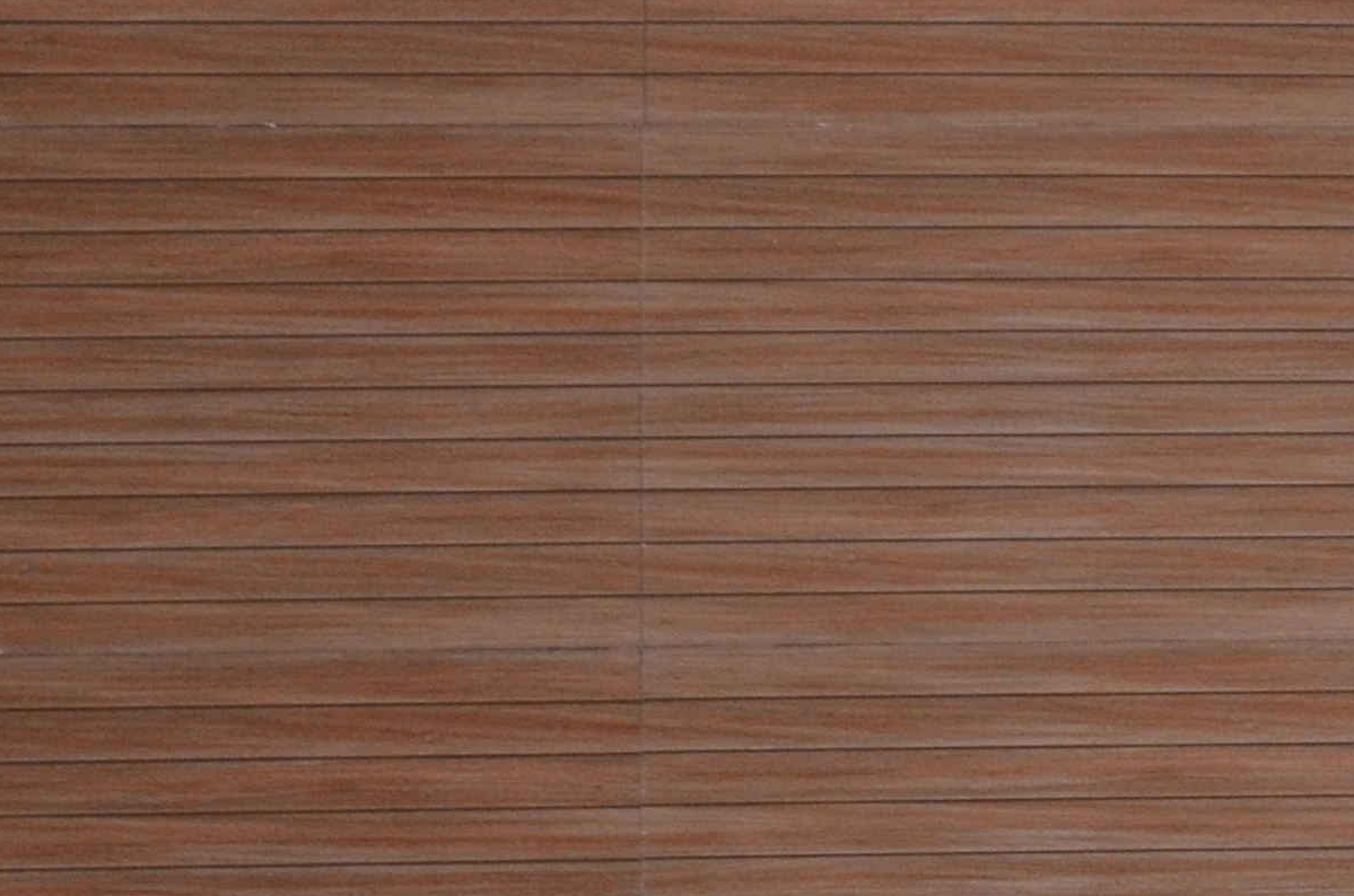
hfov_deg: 15.4
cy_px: 926
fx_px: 4166
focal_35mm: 111
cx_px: 2587
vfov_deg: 12.1
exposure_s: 1/60
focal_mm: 18
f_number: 3.5
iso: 720
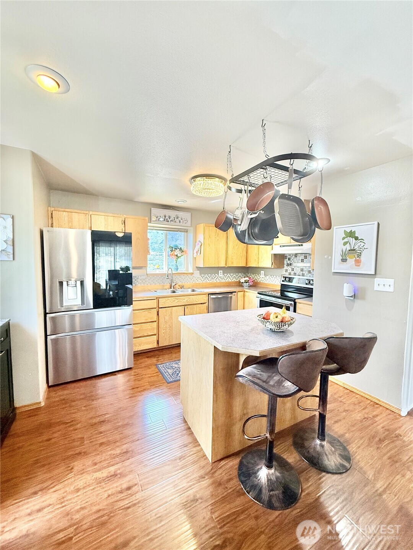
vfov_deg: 102.1
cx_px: 206
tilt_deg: -2.9
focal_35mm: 14
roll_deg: -1.0
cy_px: 275
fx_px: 223
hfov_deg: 85.7
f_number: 2.2
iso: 250
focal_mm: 2.22
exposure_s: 1/120
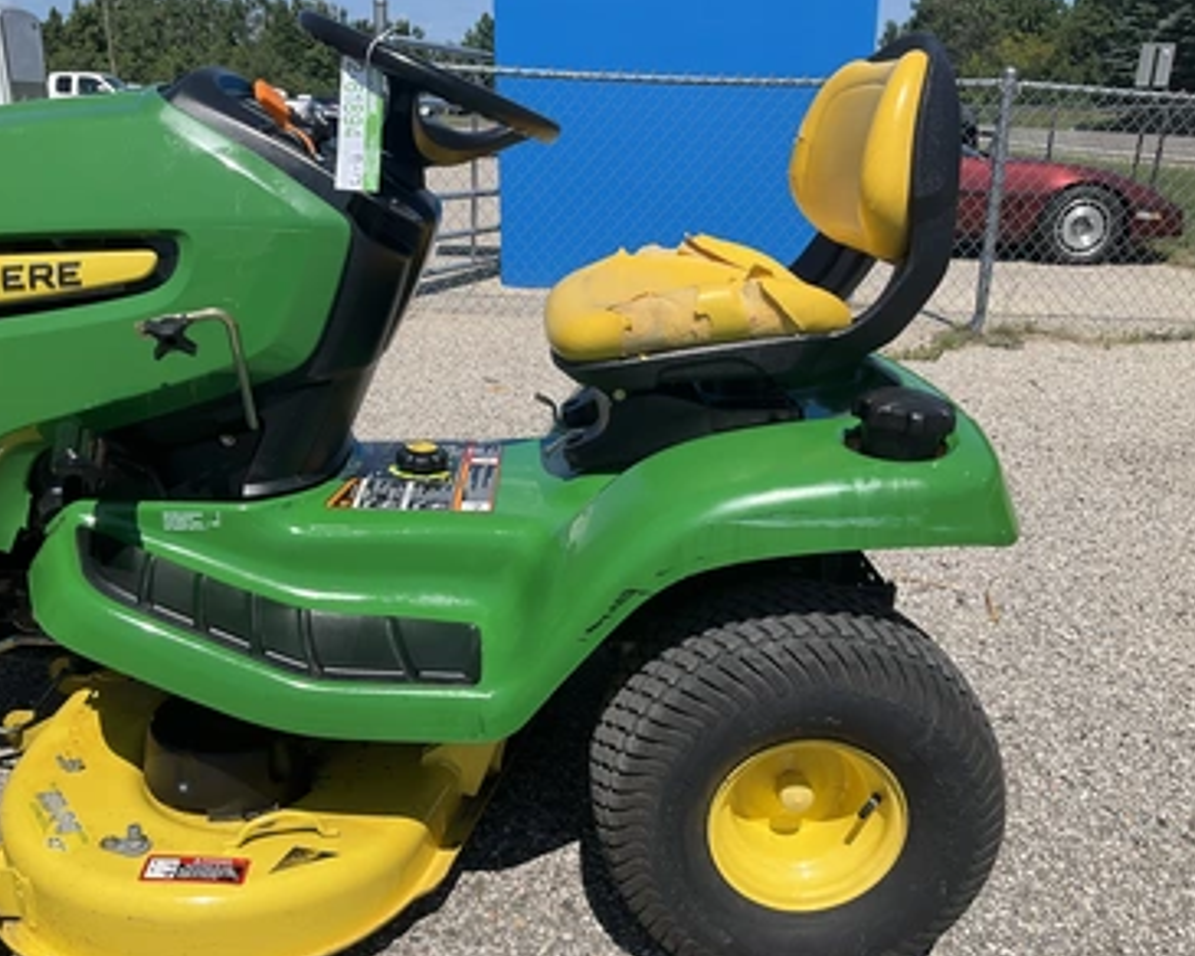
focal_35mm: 31
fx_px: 1096
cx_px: 566
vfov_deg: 47.1
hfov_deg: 57.1
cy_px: 485
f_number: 1.8
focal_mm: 3
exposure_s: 1/2227
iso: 25
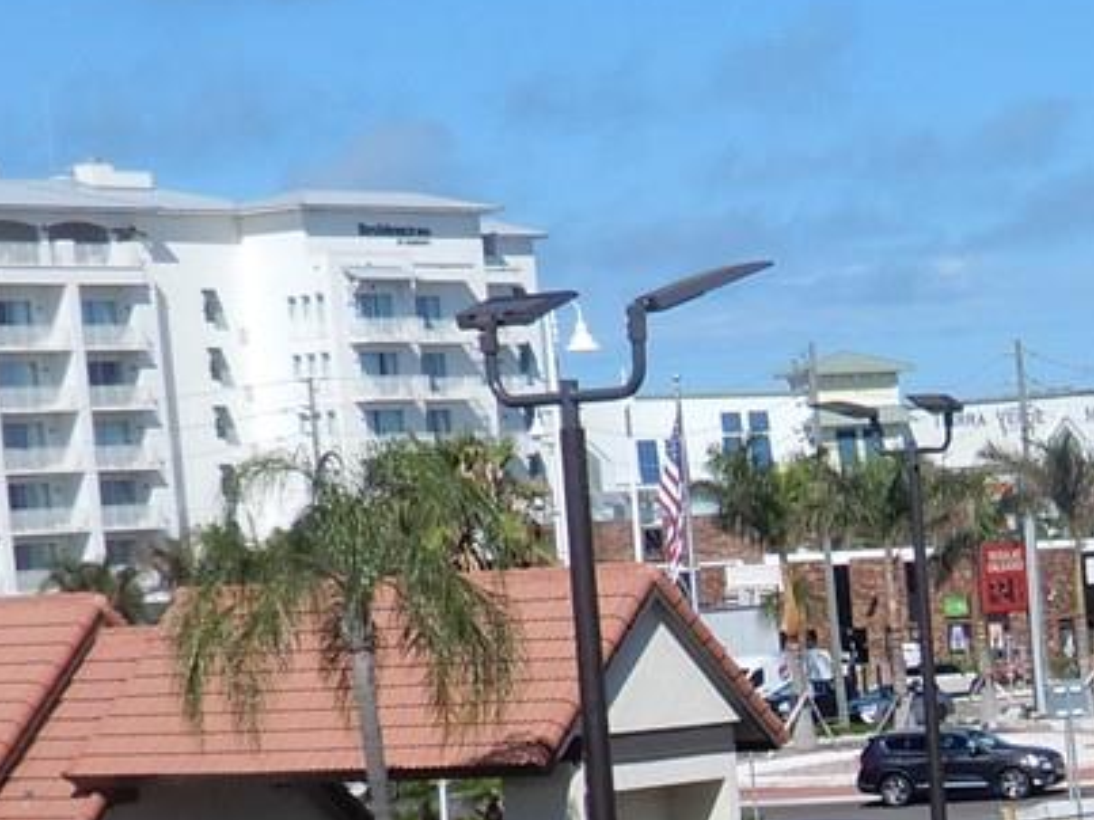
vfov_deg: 9.6
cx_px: 1591
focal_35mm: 151
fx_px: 4771
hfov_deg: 12.5
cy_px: 1157
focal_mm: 6.8
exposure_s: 1/1250
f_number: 4
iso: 80
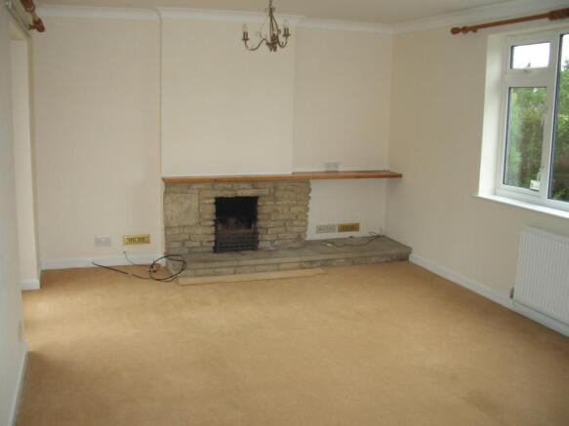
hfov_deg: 52.6
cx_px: 284
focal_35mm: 35
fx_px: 575
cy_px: 213
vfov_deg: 40.7
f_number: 2.6
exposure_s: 1/320
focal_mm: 5.8
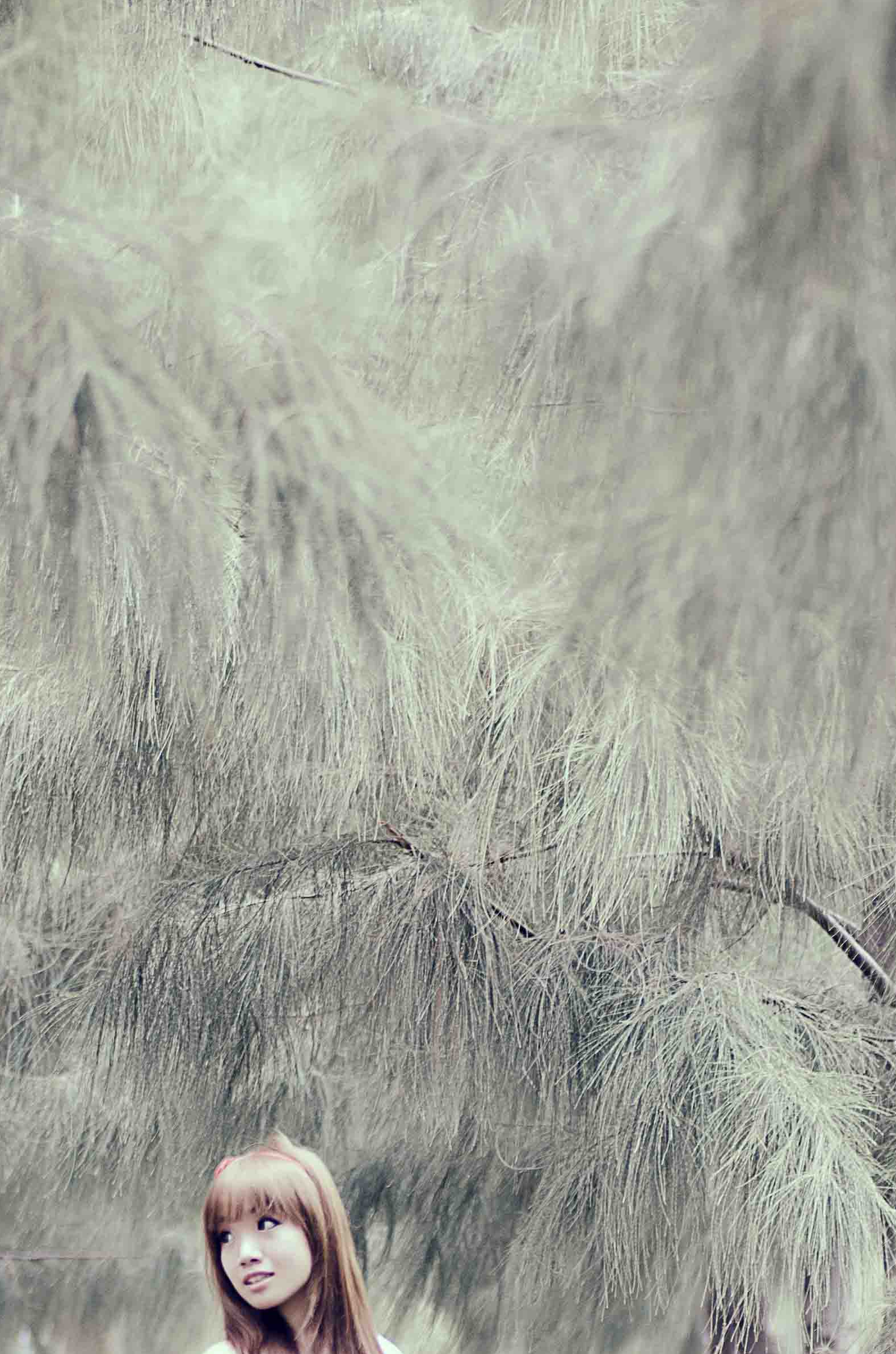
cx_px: 296
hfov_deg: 4.9
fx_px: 10465
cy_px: 997
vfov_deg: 7.4
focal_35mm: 279
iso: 100
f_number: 2.8
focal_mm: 90
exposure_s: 1/160
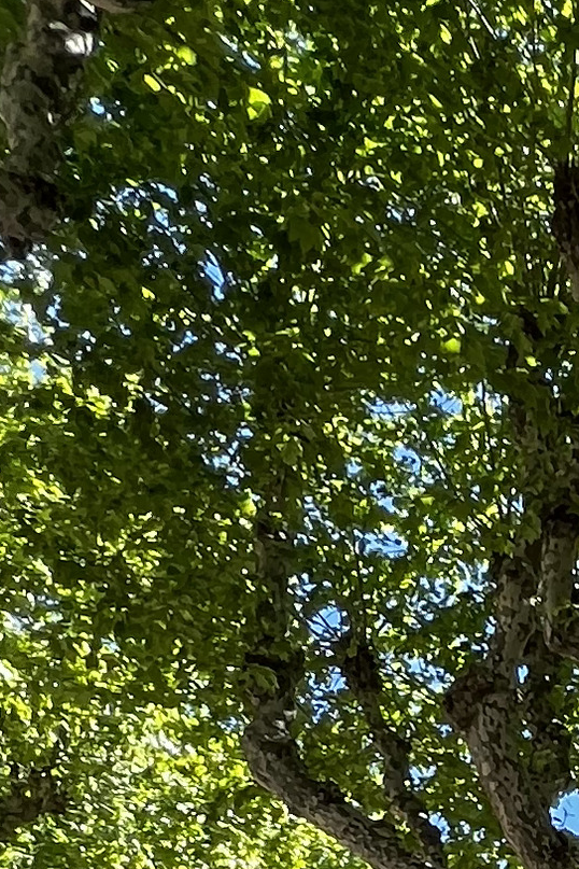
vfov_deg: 23.4
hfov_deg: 14.3
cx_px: 1360
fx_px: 1616
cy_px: 1338
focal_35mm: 67
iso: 32
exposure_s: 1/234
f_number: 1.8
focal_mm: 1.57
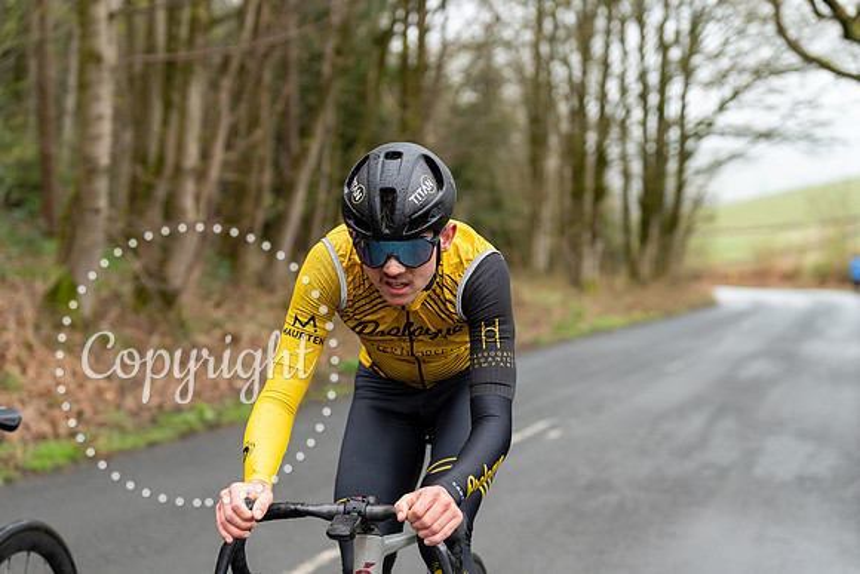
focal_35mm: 70
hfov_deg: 28.8
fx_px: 1673
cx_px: 430
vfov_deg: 19.5
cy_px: 287
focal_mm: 70
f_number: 3.5
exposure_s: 1/1000
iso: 1250
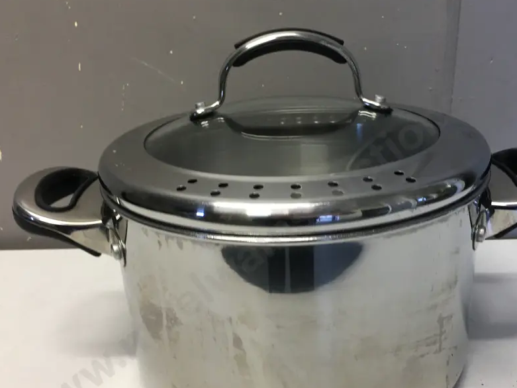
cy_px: 224
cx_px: 295
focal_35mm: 38
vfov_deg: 37.6
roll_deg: +1.4
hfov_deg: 48.8
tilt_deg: -19.5
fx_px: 568
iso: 40
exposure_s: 1/33
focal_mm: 4.15
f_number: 2.2
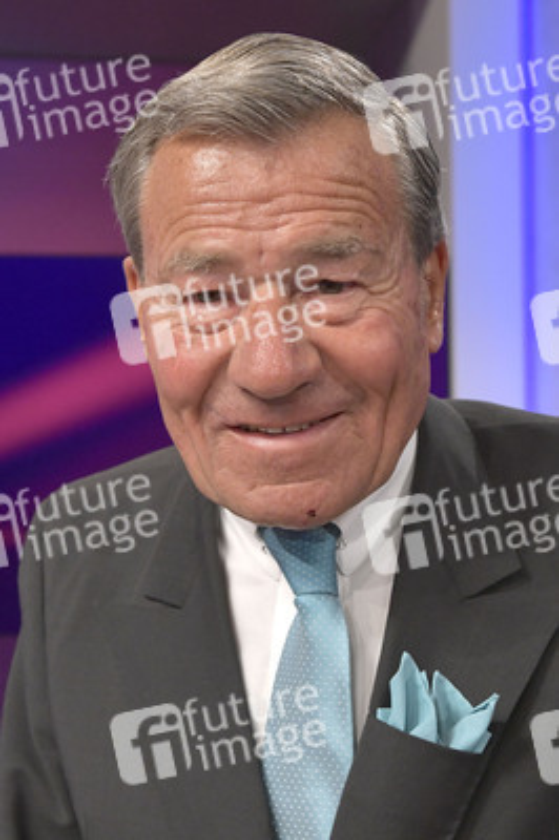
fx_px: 980
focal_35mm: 42
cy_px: 420
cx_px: 280
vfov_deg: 46.4
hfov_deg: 31.8
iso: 2500
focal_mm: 42
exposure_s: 1/250
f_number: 6.3
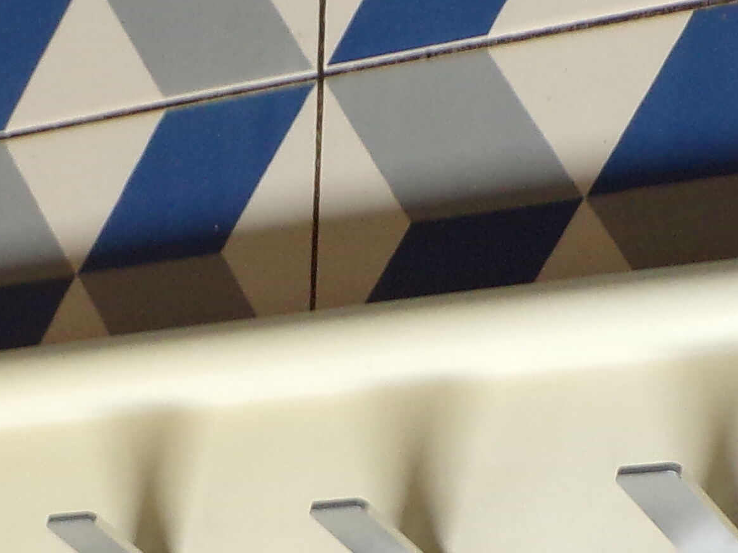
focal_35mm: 146
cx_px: 375
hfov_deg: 13.5
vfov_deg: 10.0
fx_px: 3113
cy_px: 710
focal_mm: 6.6
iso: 189
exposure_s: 1/34
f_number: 3.3
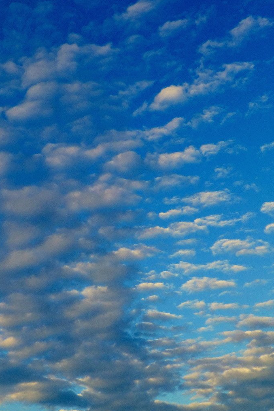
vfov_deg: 46.4
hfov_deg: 31.9
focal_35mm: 42
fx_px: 479
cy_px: 207
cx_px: 128
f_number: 3.8
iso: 80
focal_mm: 7.1
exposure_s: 1/320
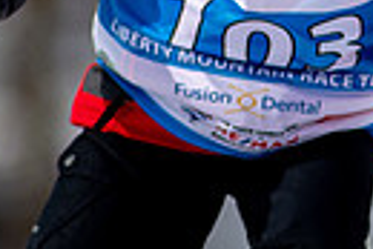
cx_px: 330
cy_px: -88
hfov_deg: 0.9
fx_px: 23110
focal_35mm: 2228
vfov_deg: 0.6
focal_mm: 300
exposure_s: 1/6400
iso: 100
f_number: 2.8
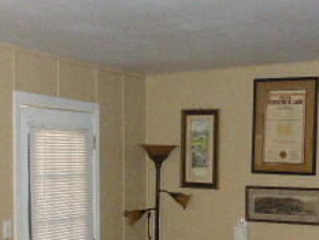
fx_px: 609
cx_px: 125
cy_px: 181
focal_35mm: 66
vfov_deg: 22.1
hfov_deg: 29.3
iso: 800
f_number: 3.3
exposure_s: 1/60
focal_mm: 4.3
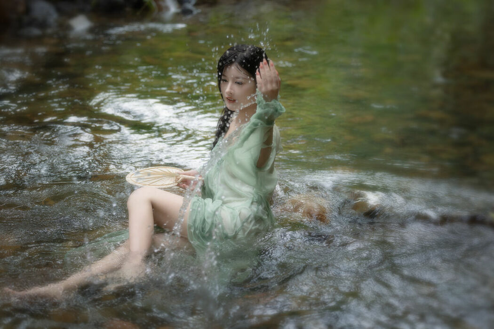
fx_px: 947
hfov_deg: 29.2
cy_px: 164
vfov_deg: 19.7
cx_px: 247
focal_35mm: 69
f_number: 2.8
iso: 200
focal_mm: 70
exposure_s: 1/320
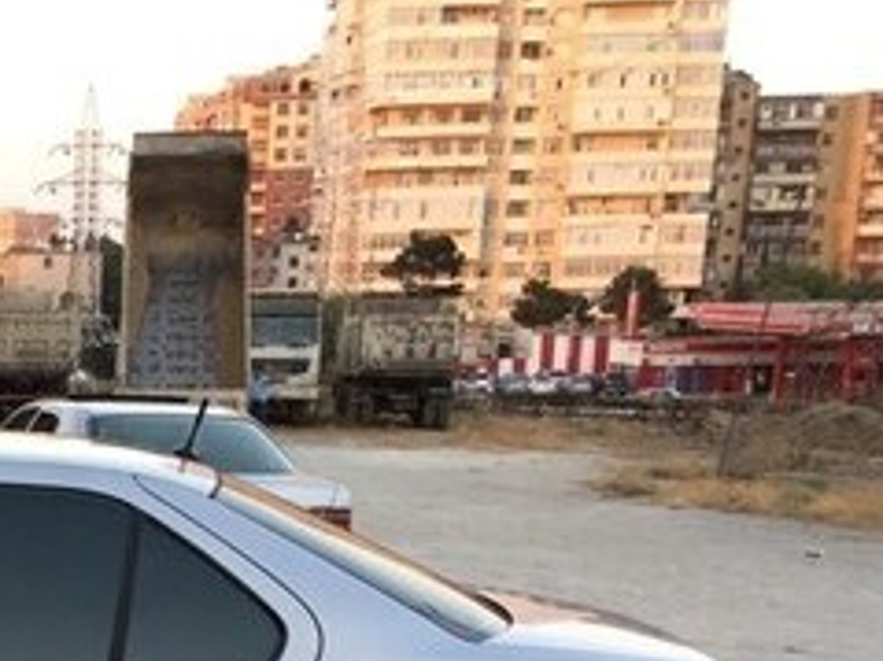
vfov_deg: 17.3
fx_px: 2040
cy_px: 859
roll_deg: +0.3
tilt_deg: -16.3
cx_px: -262
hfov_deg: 22.0
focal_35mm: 80
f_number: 2.2
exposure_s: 1/50
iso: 32
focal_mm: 4.15
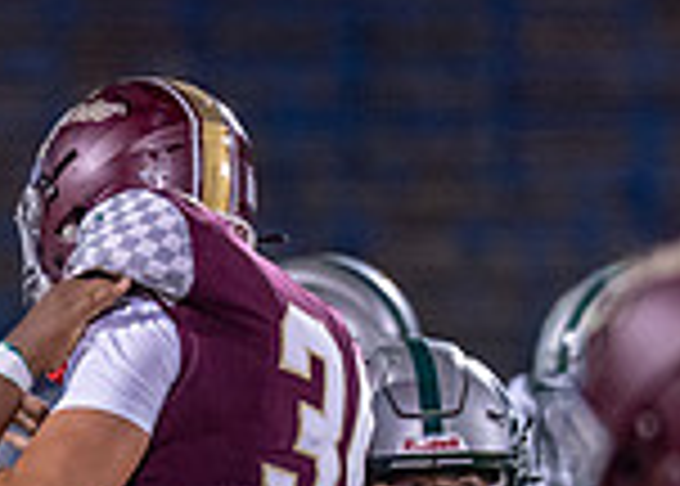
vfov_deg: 1.3
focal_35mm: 1112
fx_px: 21485
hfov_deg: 1.8
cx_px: 77
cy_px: 775
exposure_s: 1/1250
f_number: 2.8
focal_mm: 200
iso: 1600
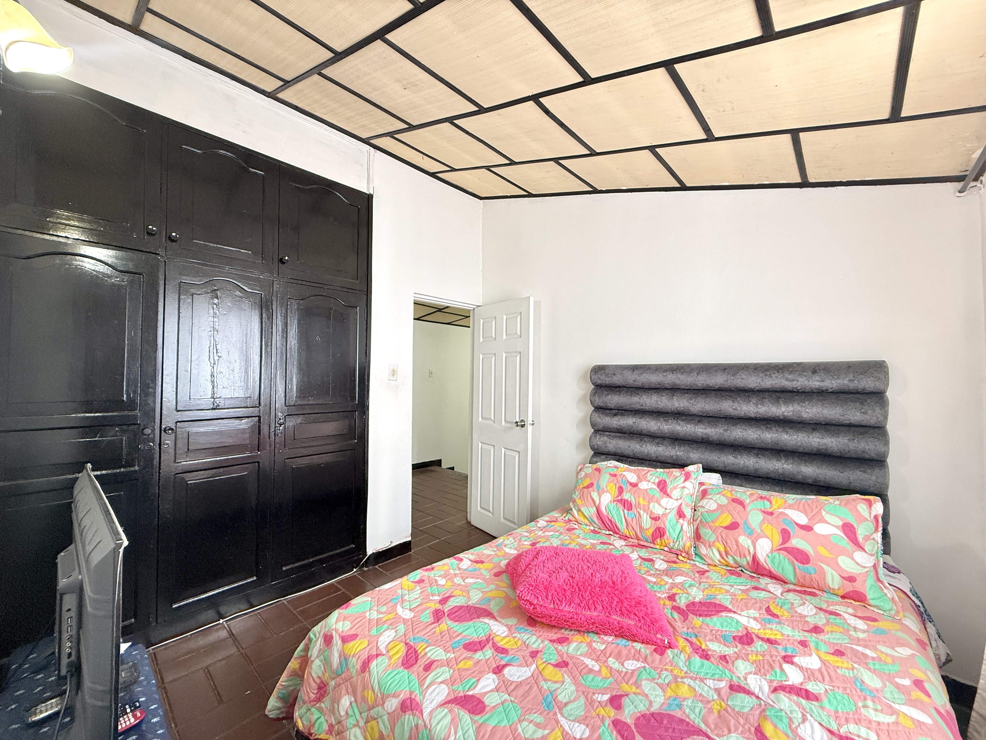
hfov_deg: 102.1
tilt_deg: +1.3
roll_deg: -0.6
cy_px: 370
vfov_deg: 85.7
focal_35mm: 14
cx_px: 493
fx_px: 399
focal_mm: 2.22
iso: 320
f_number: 2.2
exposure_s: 1/60
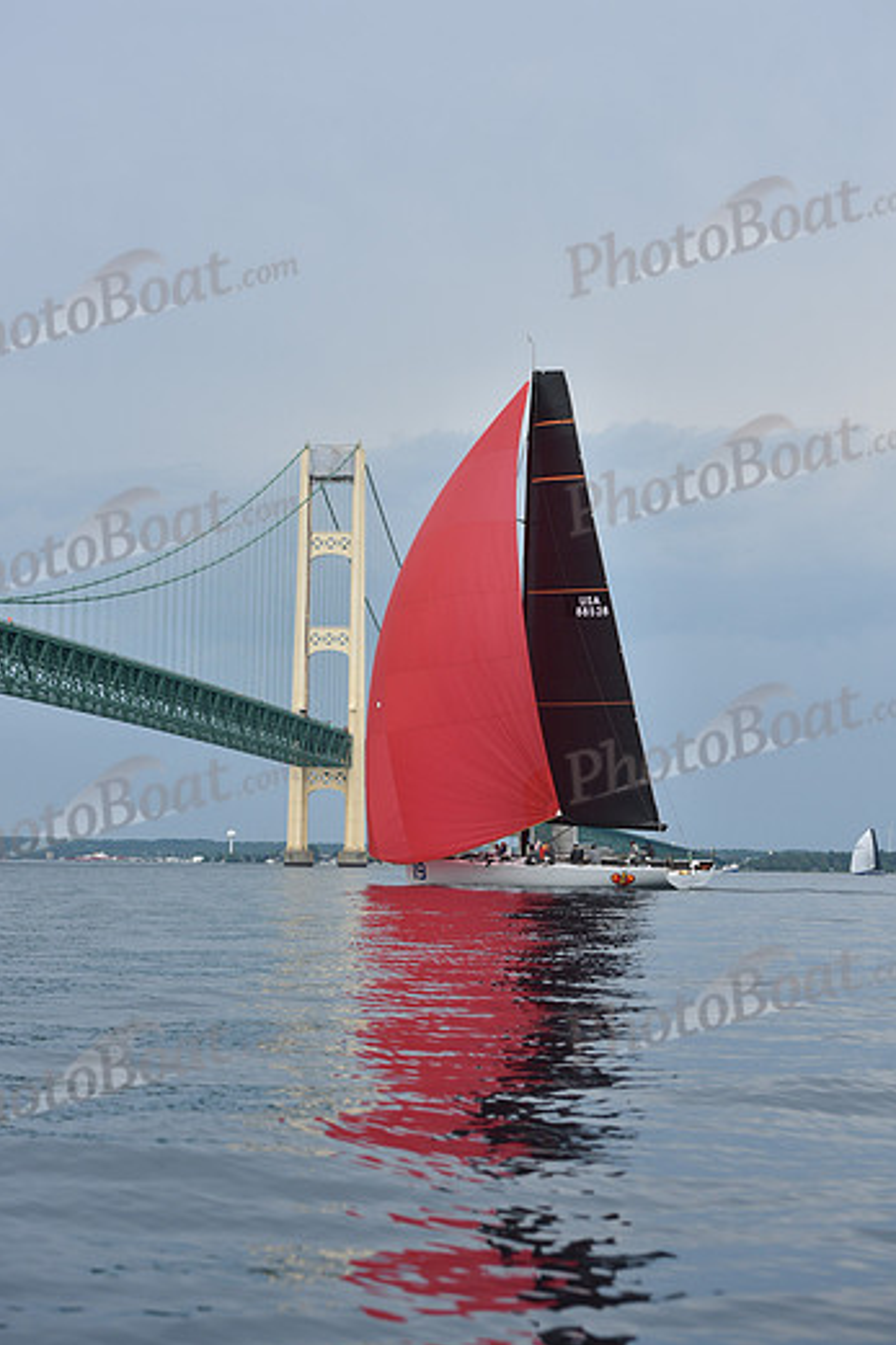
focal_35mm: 78
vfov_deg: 26.0
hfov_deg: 17.5
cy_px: 640
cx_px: 433
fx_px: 2914
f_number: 5
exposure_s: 1/800
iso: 250
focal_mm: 70
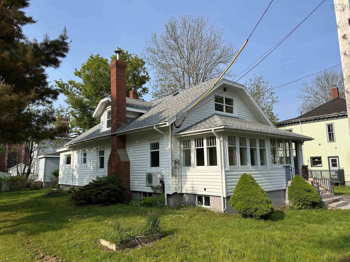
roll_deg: +0.9
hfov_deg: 67.3
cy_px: 131
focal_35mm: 26
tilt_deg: +8.4
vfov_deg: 53.1
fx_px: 263
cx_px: 175
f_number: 1.5
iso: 50
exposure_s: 1/3165
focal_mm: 5.7
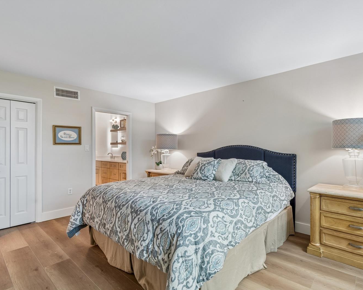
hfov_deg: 88.8
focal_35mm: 17
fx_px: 183
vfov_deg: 77.0
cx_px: 213
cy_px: 145
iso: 100
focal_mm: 10
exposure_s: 1/3.33
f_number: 7.1
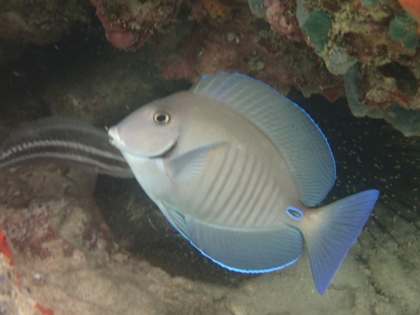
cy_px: 158
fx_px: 849
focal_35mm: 70
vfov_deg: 21.0
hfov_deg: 27.8
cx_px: 210
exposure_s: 1/60
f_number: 4
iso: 500
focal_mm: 12.6
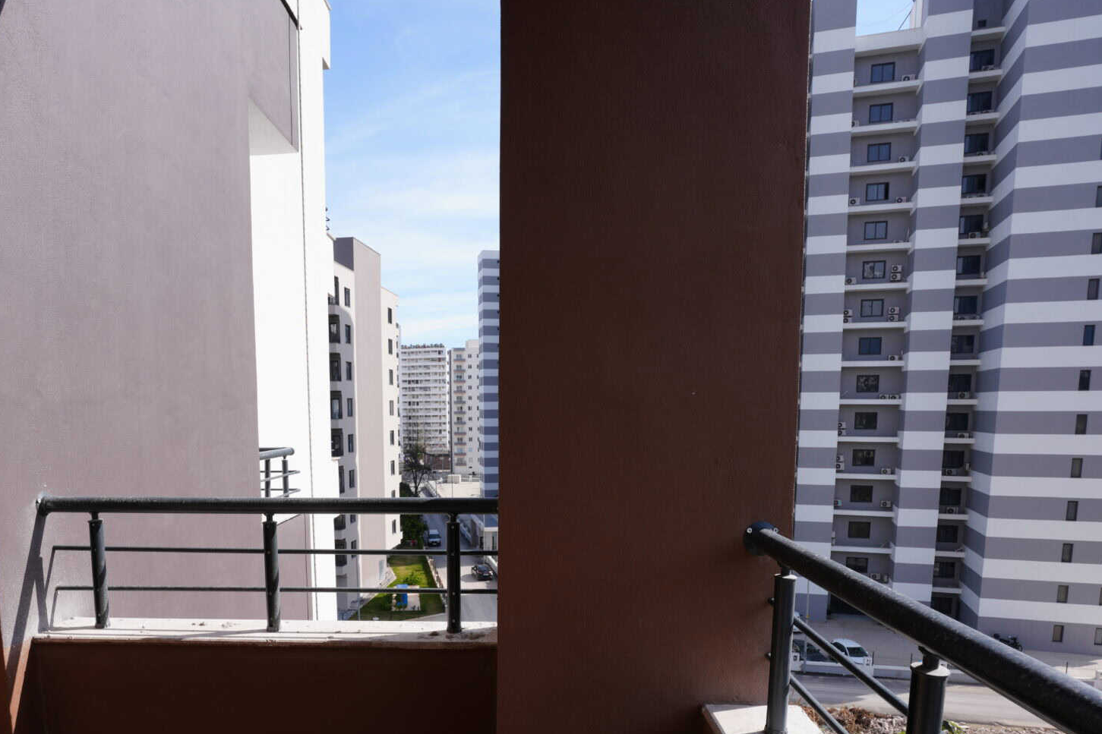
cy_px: 514
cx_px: 478
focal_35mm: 24
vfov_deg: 51.7
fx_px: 735
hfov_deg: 73.4
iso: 100
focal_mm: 17
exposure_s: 1/125
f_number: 9
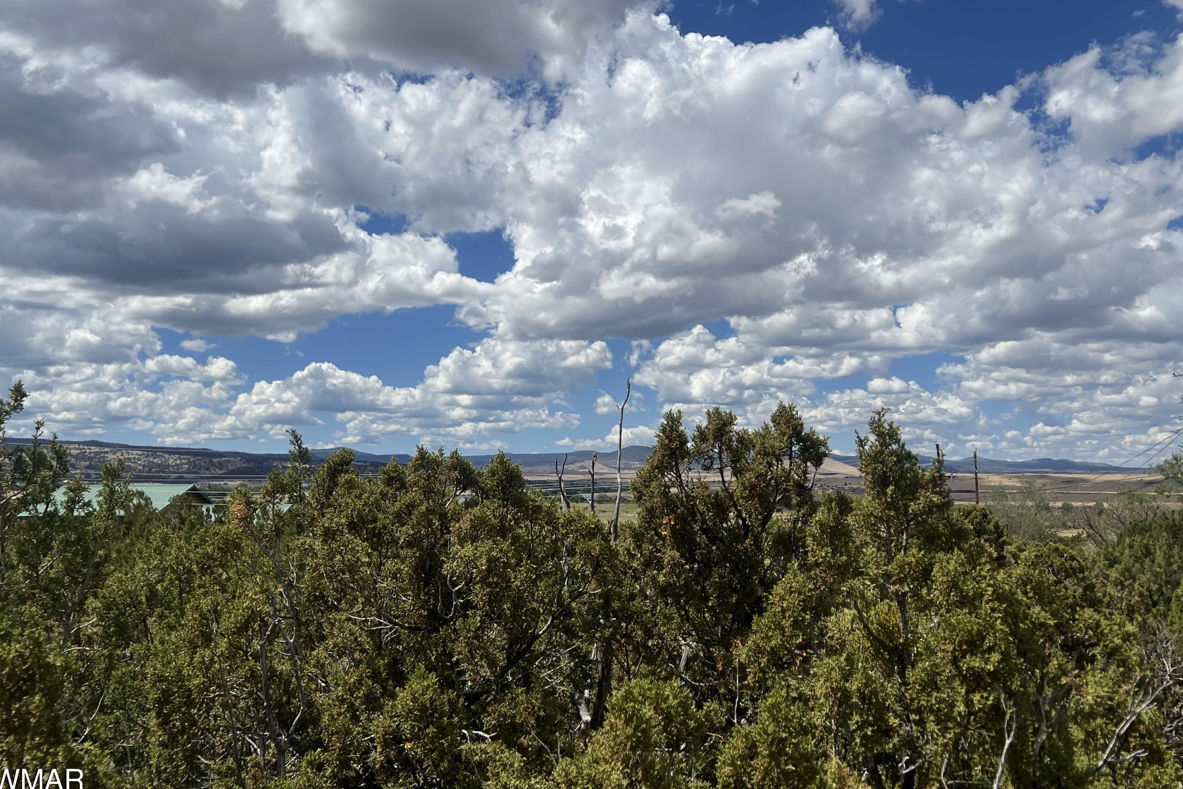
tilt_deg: +9.8
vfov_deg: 40.9
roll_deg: +0.5
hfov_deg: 58.7
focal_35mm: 32
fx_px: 1051
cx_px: 586
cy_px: 303
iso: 50
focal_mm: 5.7
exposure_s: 1/9434
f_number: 1.5
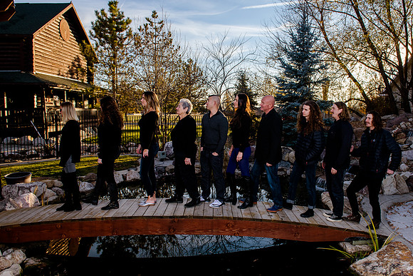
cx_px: 233
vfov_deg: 47.3
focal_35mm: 27
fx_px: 315
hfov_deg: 66.3
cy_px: 136
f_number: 8
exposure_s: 1/160
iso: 200
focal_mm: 24
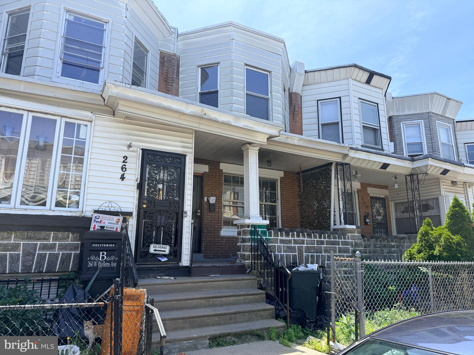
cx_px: 237
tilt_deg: +12.7
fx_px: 329
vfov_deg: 56.8
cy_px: 178
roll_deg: +1.1
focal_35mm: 24
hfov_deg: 71.6
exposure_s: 1/2611
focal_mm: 6.76
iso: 100
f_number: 1.78
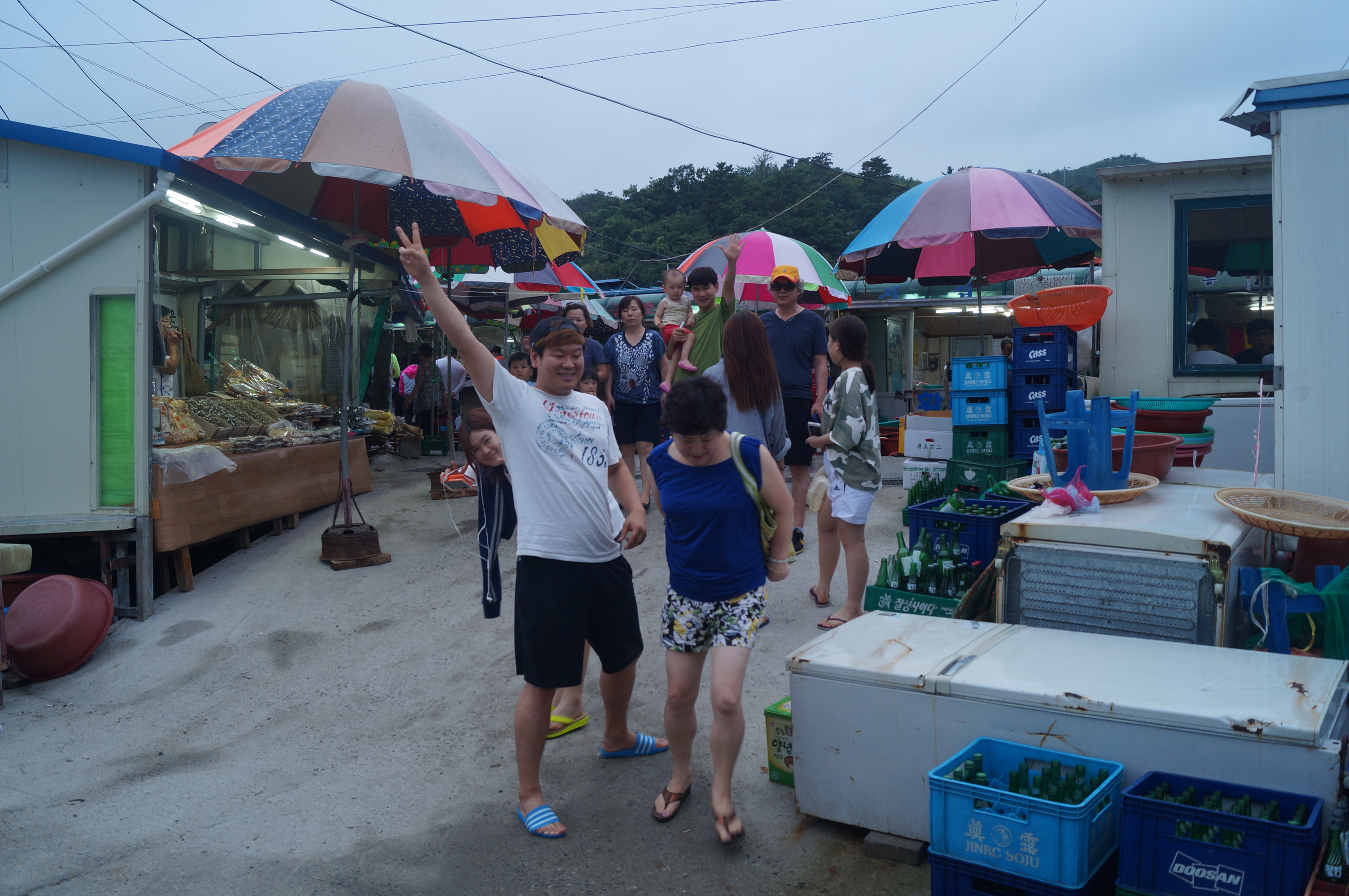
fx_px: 1123
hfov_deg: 62.0
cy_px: 448
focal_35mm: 30
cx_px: 674
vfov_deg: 43.5
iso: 125
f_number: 4
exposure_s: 1/60
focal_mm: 20
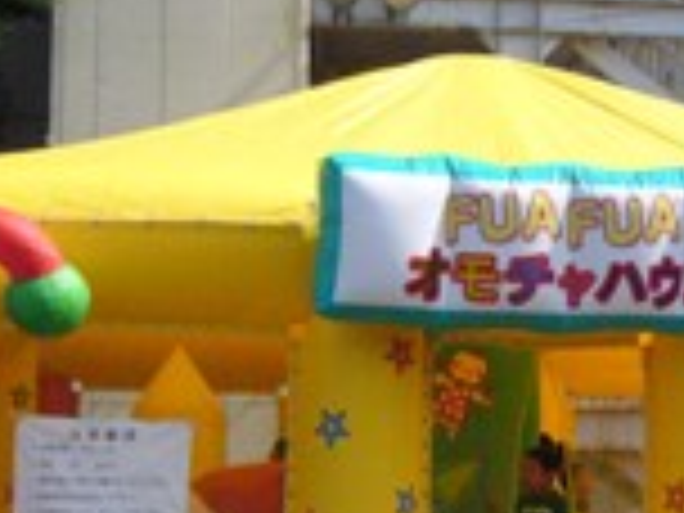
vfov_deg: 21.9
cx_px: 544
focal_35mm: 66
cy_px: 425
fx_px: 1304
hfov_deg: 28.8
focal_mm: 4.6
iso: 400
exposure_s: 1/2000
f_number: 5.6
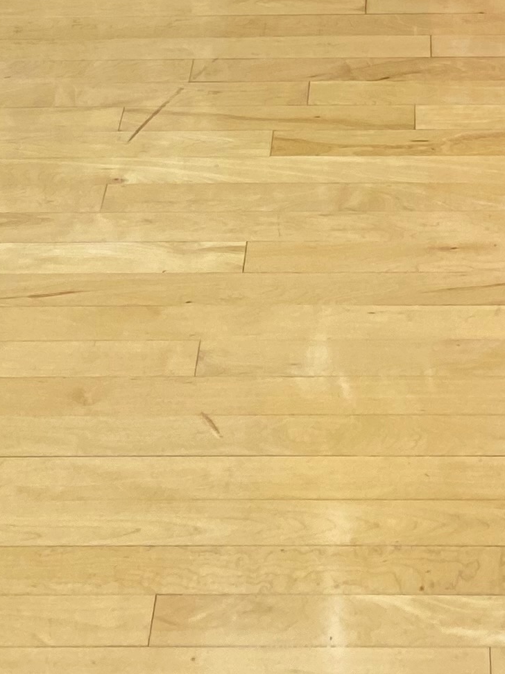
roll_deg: +0.6
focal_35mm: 108
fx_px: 2101
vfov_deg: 14.8
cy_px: -691
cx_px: 378
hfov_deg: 13.7
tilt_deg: -7.7
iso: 100
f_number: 1.8
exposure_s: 1/120
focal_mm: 4.25
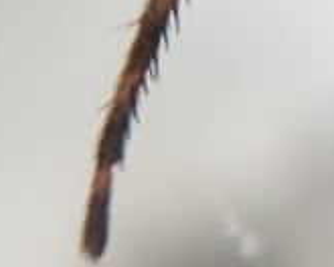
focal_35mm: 131
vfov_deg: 11.3
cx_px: 592
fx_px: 1295
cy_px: -136
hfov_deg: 13.3
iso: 800
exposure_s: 1/50
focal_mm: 4.2
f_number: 1.7
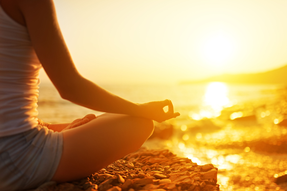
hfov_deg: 54.4
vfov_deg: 37.9
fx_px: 279
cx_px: 144
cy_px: 96
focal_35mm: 35
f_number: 1.4
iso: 100
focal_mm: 35
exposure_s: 1/8000
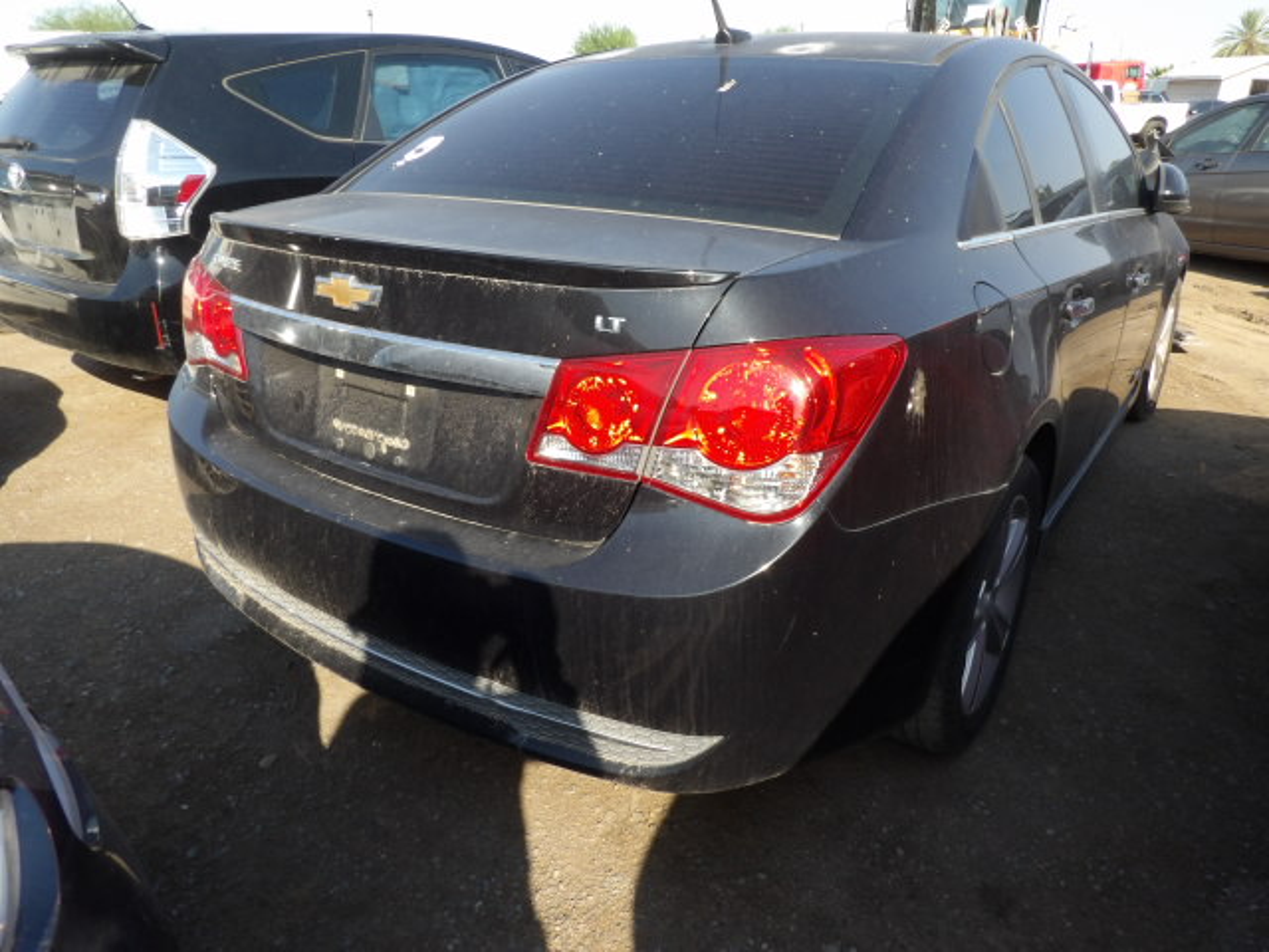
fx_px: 880
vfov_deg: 56.8
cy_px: 476
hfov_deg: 71.6
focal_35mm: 24
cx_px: 634
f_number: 5.6
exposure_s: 1/159
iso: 100
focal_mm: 4.3
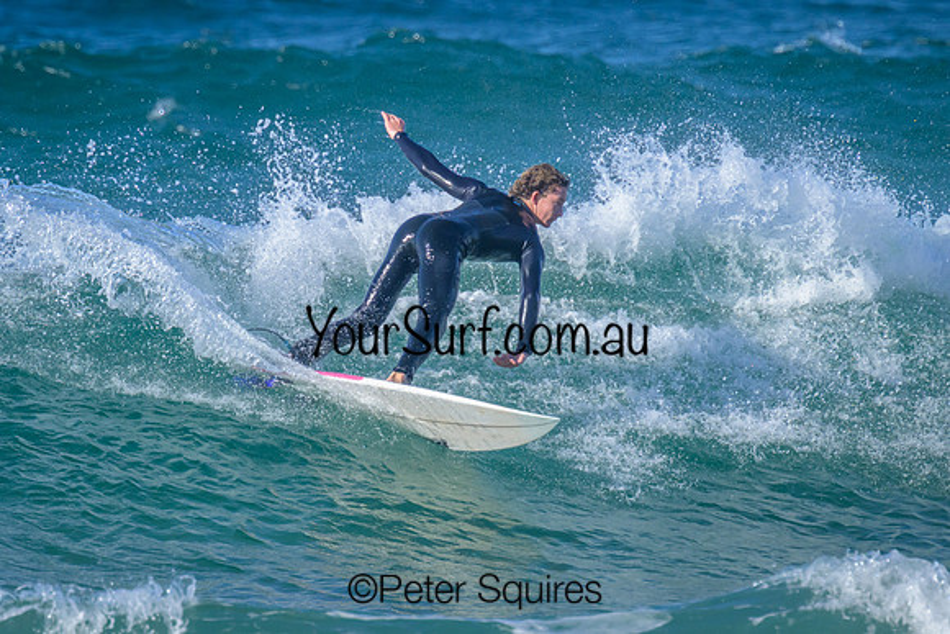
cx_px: 374
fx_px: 29035
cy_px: 282
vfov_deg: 1.3
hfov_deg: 1.9
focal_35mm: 1100
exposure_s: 1/2000
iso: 1600
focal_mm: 800
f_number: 11
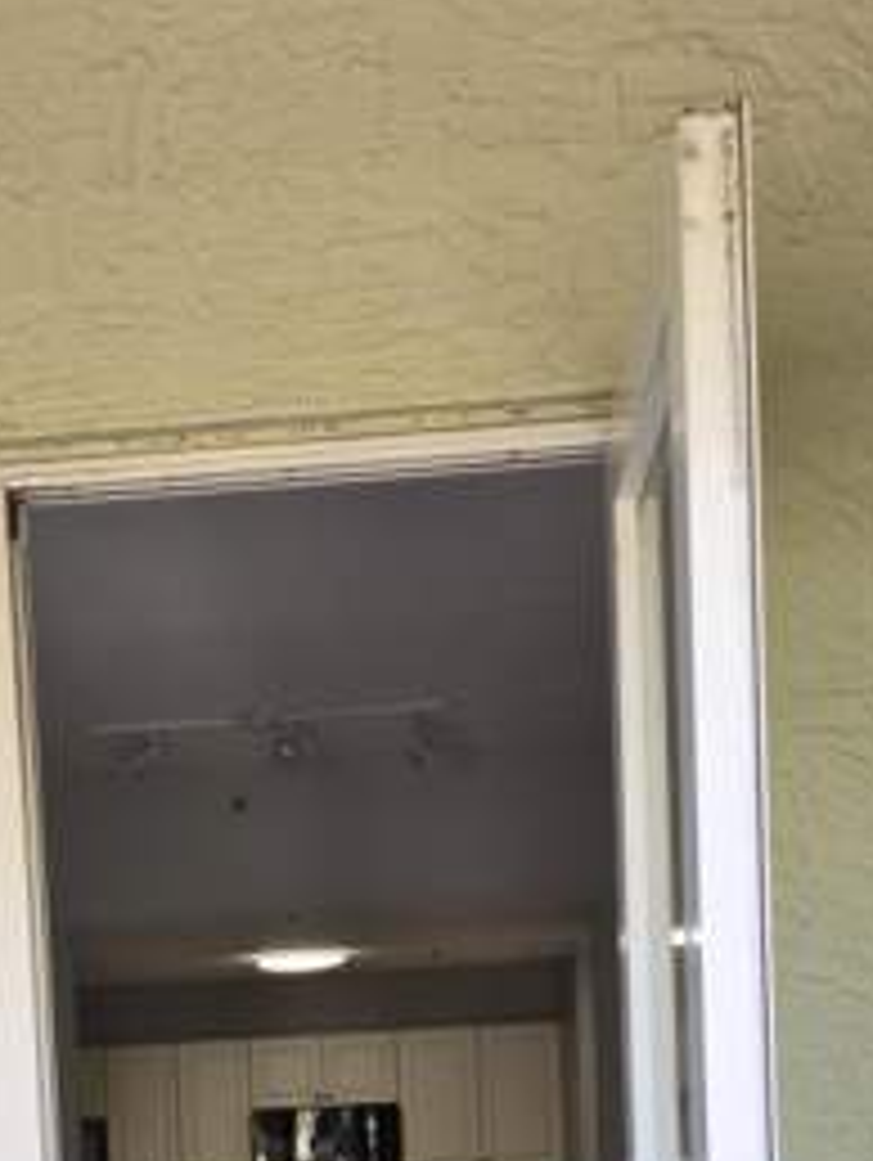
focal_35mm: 57
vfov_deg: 30.7
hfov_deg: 25.3
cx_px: 180
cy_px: 1224
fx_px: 1914
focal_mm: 5.4
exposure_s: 1/180
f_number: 1.8
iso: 50
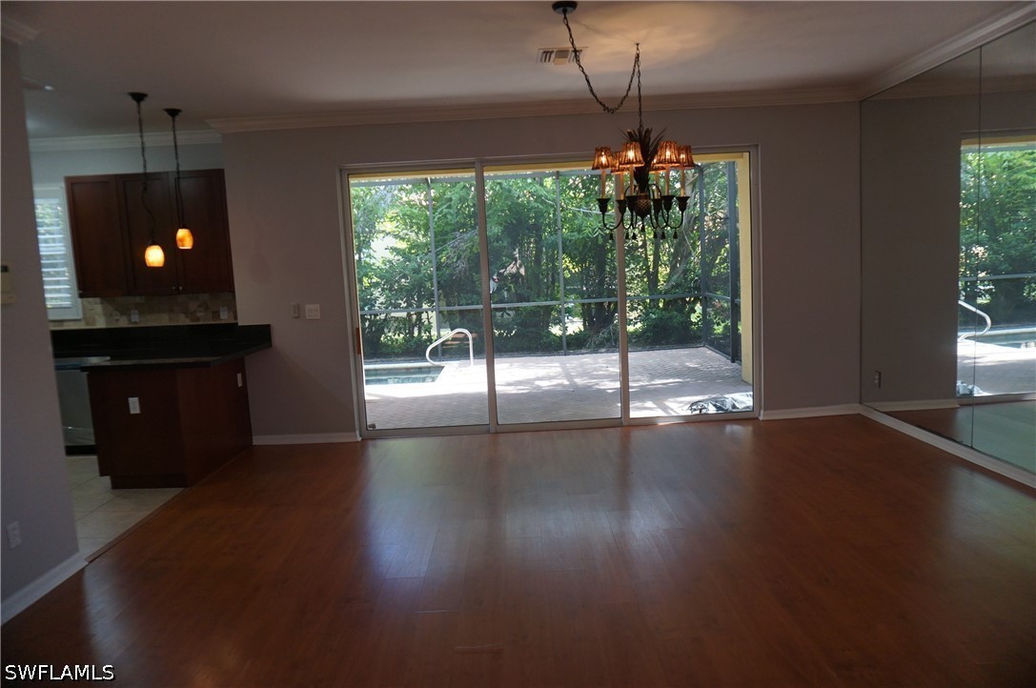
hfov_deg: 73.8
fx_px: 690
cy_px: 344
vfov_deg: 53.0
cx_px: 518
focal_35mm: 24
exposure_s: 1/160
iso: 640
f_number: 4
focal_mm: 16
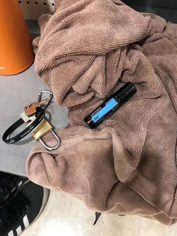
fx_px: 191
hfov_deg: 49.7
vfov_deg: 63.4
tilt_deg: -64.4
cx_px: 88
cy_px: 118
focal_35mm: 28
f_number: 1.8
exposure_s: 1/17
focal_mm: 3.99
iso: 50
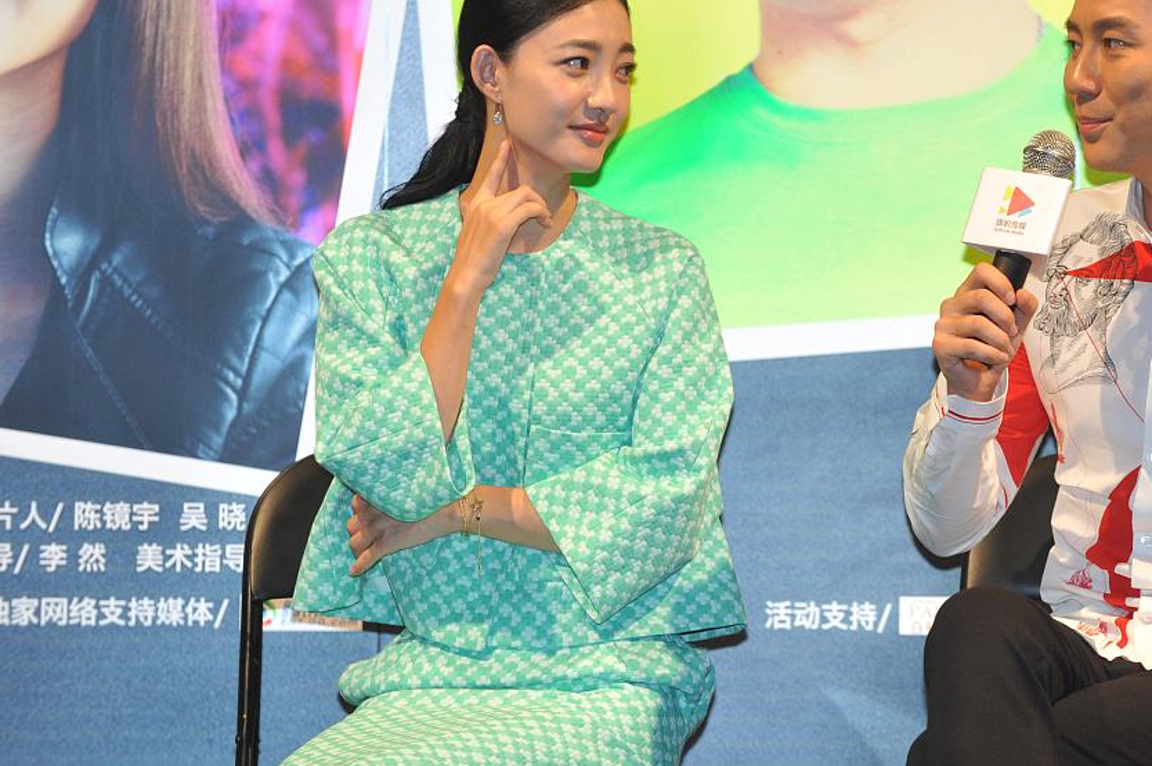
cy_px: 289
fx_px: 8057
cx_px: 770
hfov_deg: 8.2
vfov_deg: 5.4
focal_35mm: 252
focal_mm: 175
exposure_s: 1/250
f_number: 4
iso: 1000
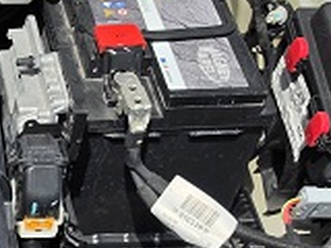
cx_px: -225
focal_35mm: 115
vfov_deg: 12.4
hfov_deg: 15.3
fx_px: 1100
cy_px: 331
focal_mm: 6.5
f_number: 1.4
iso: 40
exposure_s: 1/7939
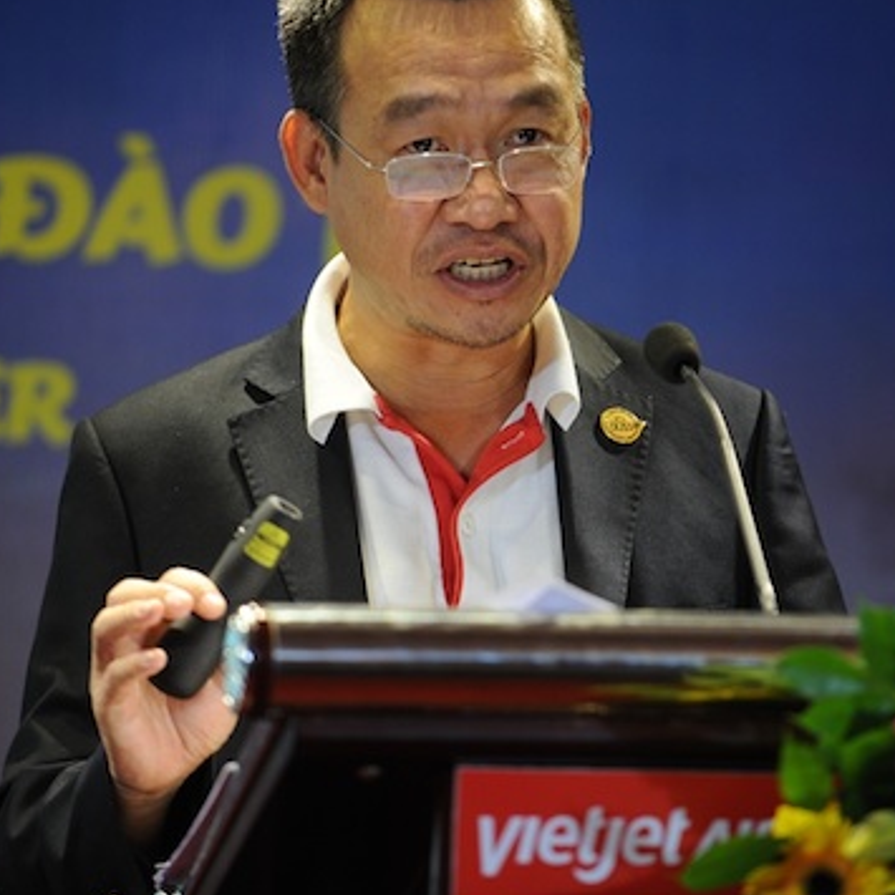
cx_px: 570
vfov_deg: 6.7
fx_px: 7605
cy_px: 396
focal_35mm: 260
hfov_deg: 6.7
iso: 800
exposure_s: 1/200
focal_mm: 170
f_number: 2.8
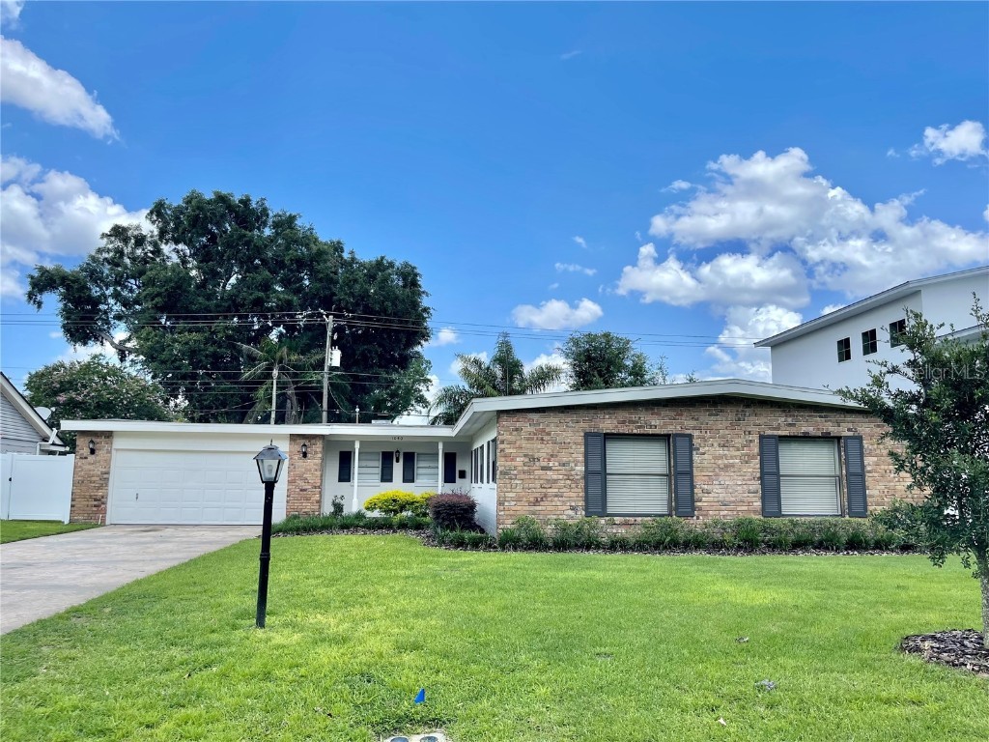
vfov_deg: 53.1
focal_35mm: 26
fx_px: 743
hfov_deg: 67.3
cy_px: 371
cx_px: 494
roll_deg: -0.6
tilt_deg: +7.6
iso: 32
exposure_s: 1/3003
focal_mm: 5.1
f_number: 1.6
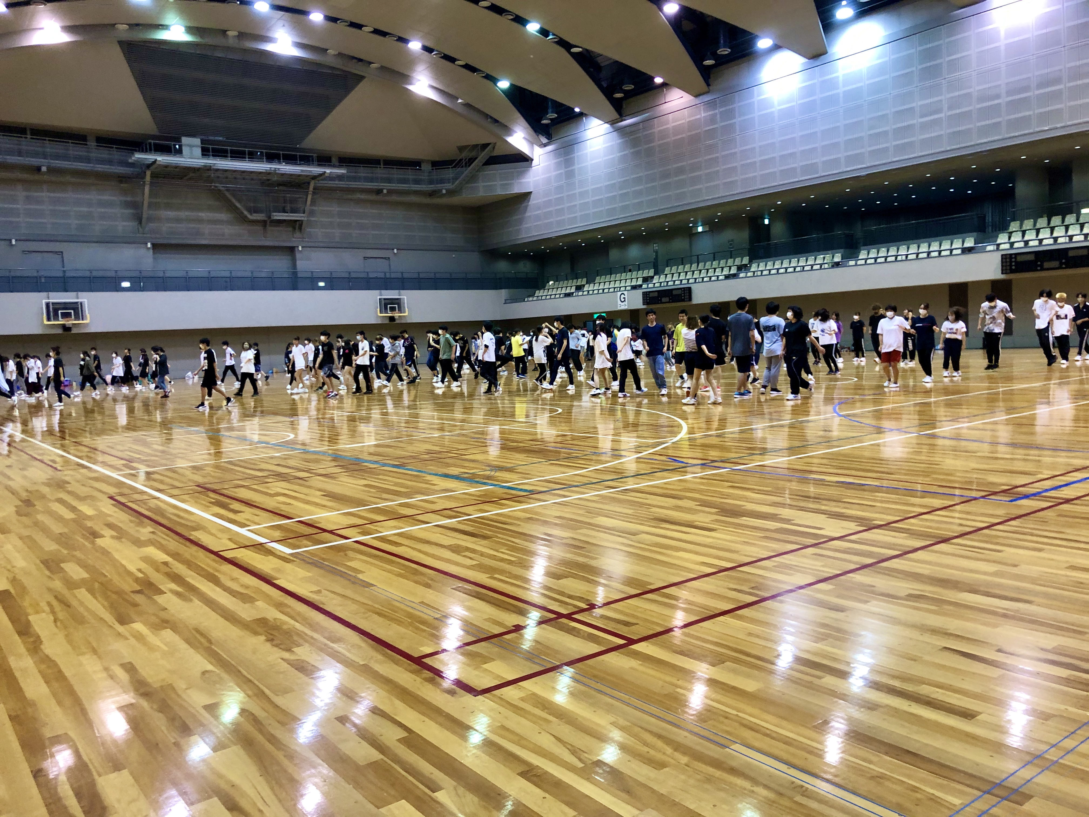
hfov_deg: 63.4
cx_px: 544
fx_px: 881
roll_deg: +3.5
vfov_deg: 49.7
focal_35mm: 28
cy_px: 408
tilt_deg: -3.4
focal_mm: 4
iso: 40
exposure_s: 1/15
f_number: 1.8
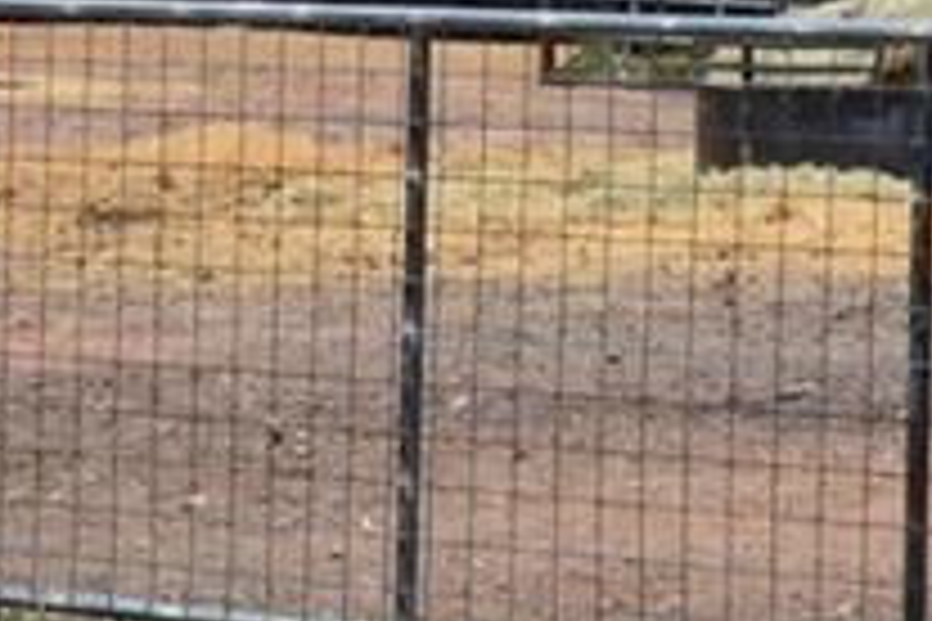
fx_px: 5773
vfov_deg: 6.1
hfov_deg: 9.2
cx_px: 333
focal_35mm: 223
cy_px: -176
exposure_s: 1/500
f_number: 11
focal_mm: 30
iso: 400
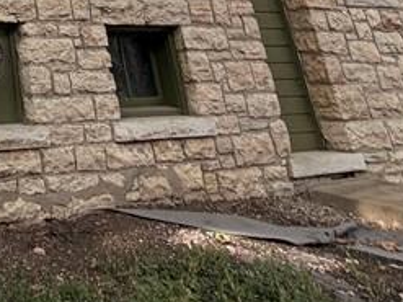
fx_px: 675
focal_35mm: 58
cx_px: -176
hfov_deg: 26.0
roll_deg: +0.1
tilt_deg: +27.1
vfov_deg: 18.3
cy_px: -278
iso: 50
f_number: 2.2
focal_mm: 2.22
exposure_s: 1/169
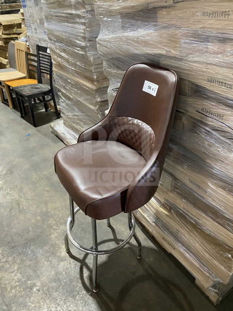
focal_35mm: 26
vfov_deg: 67.3
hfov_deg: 53.1
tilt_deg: -32.7
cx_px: 116
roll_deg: +0.2
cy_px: 156
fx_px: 233
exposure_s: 1/40
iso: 500
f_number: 1.8
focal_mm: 4.25
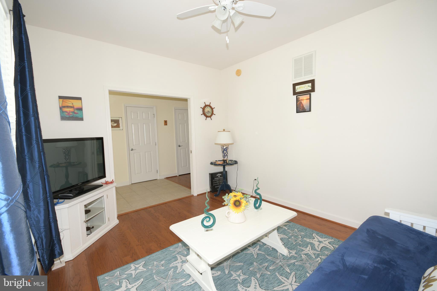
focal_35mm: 15
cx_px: 218
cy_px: 146
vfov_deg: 77.3
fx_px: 182
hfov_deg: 100.4
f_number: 6.3
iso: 500
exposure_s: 1/60
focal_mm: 10
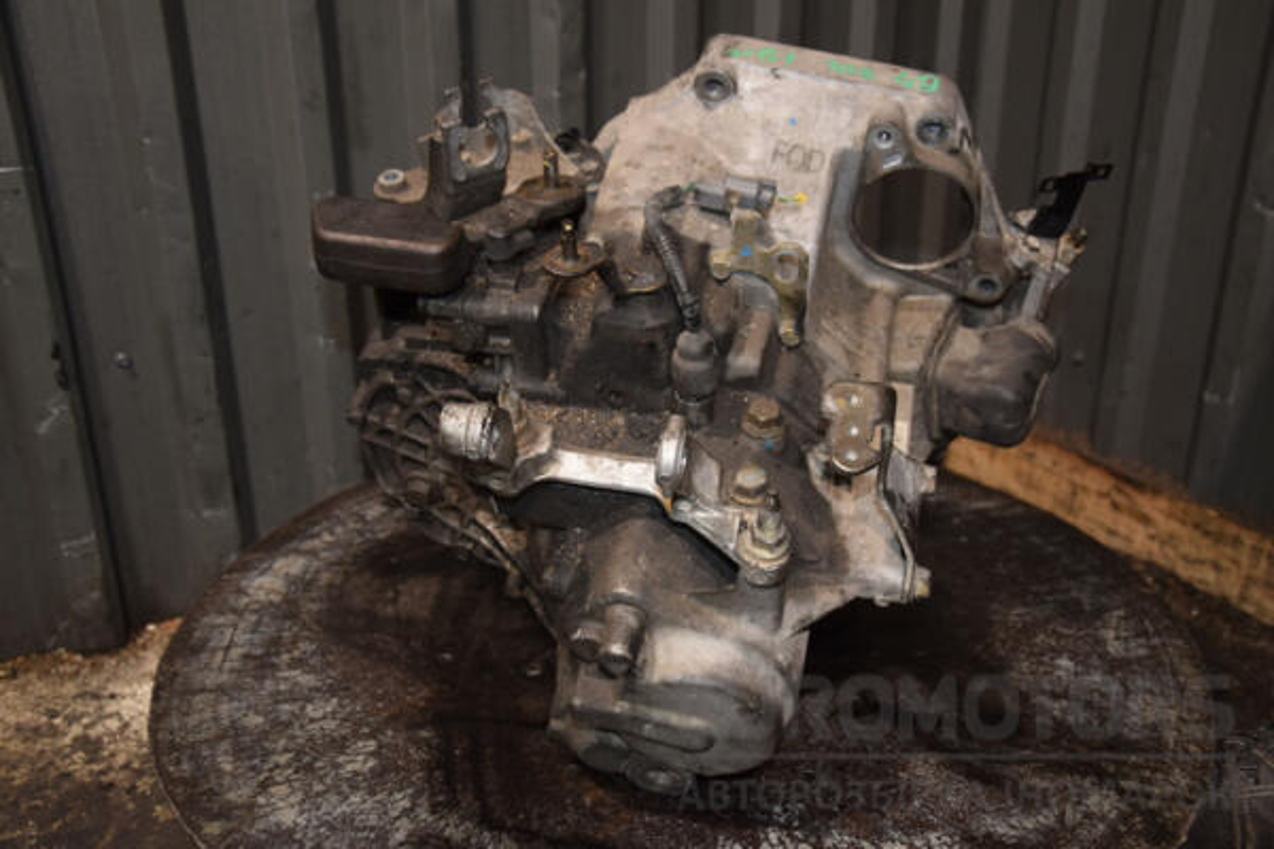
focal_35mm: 36
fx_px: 1274
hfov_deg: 53.1
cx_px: 637
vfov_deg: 36.9
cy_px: 424
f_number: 5
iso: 800
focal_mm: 24
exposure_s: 1/60
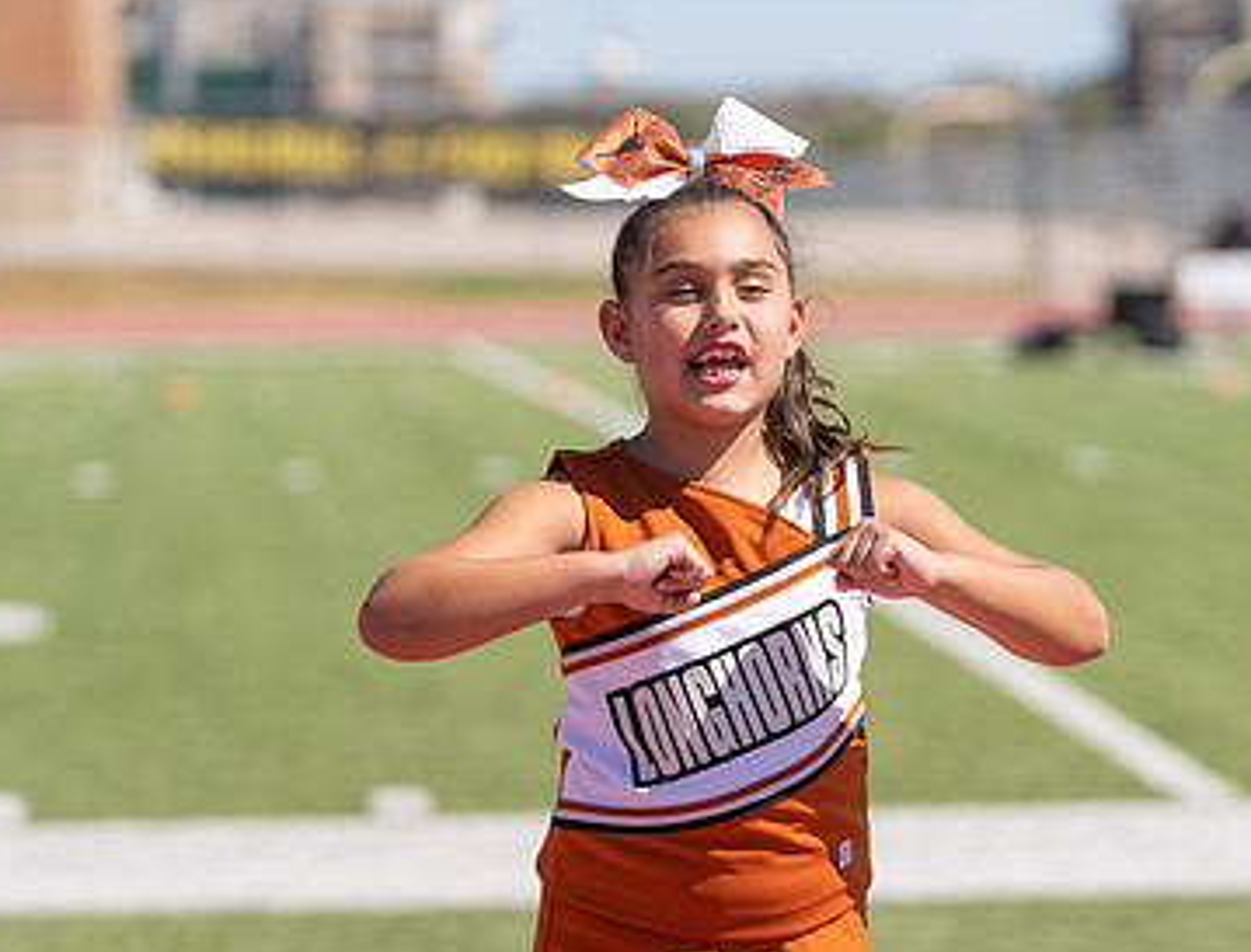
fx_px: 7373
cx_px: 684
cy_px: 606
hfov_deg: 9.7
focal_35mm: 203
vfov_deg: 7.4
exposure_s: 1/2000
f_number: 2.8
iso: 100
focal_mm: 105
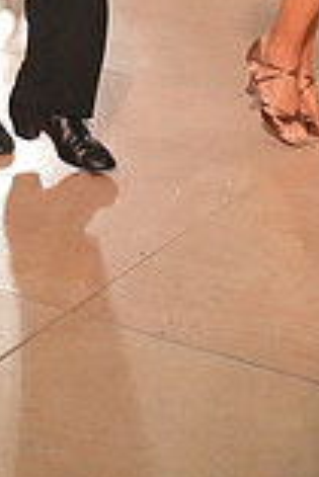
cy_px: -325
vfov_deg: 16.1
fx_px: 1472
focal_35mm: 111
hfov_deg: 12.4
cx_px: 214
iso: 4000
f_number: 4
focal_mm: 30
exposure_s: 1/400
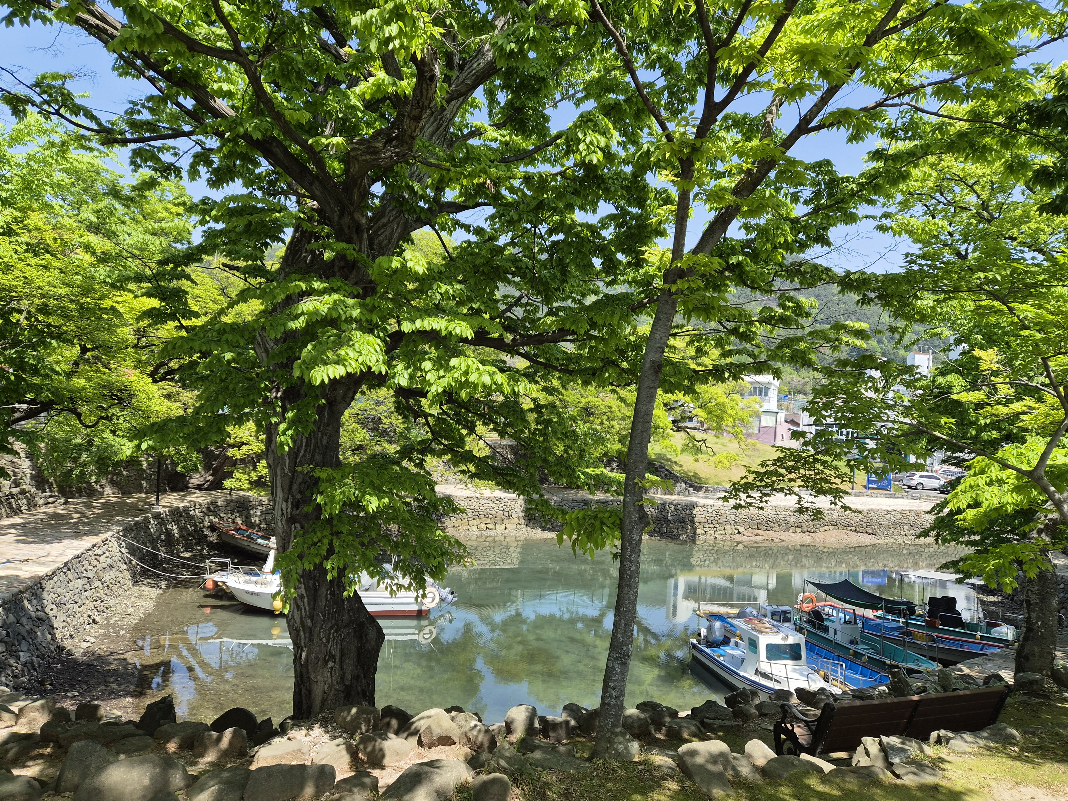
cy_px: 400
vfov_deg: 58.9
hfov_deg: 73.9
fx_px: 710
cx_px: 534
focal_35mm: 23
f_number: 1.8
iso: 50
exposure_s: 1/1444
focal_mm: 5.4
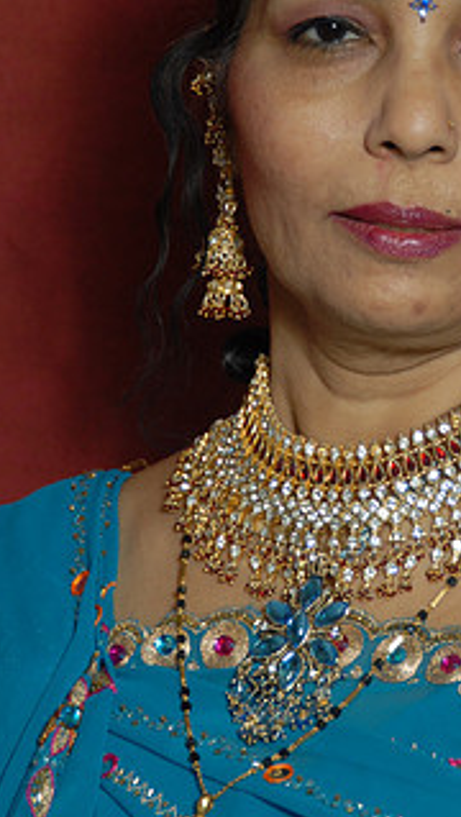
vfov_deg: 9.7
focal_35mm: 223
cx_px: 396
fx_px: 4835
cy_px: 330
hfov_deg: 5.5
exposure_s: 1/160
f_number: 5.3
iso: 200
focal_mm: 78
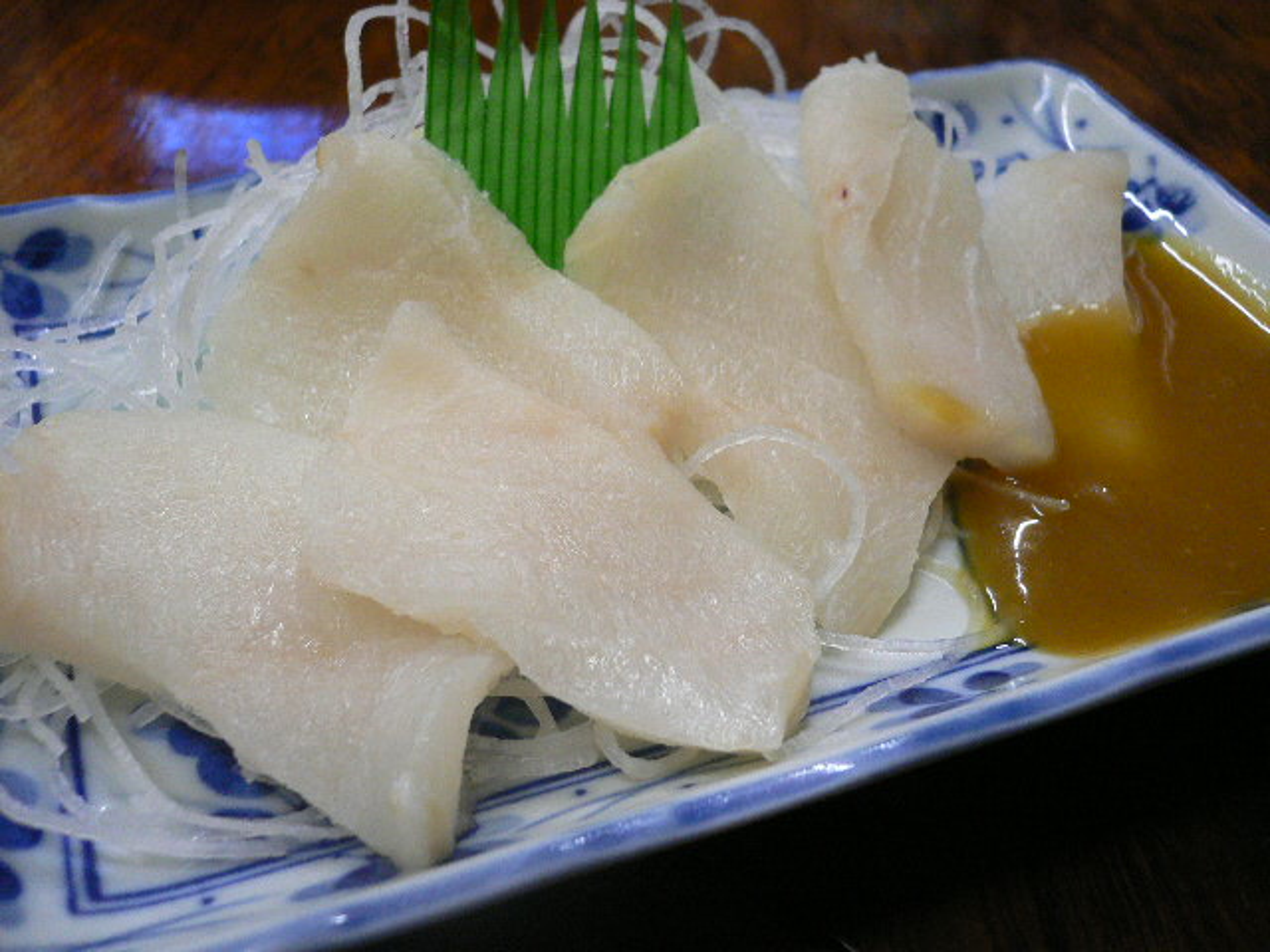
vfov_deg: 40.7
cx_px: 635
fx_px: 1284
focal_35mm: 35
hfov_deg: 52.6
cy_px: 476
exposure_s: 1/13
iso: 200
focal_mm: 5.8
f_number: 2.8
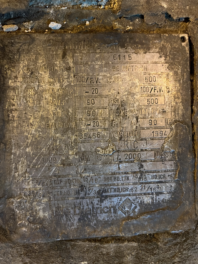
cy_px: 132
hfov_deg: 53.1
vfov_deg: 67.3
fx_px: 198
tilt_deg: -56.2
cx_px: 99
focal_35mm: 26
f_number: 1.5
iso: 500
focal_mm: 5.7
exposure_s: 1/30
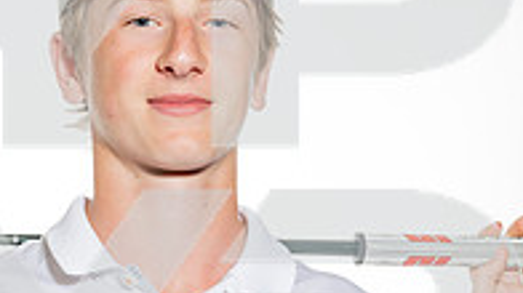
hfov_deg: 14.4
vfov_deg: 8.1
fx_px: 2065
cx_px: 168
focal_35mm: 149
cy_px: 332
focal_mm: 48
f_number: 7.1
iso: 100
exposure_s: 1/250
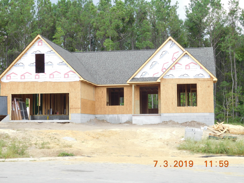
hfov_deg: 32.7
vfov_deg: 24.8
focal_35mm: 59
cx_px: 122
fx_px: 416
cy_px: 92
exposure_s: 1/125
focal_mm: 10.4
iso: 125
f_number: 4
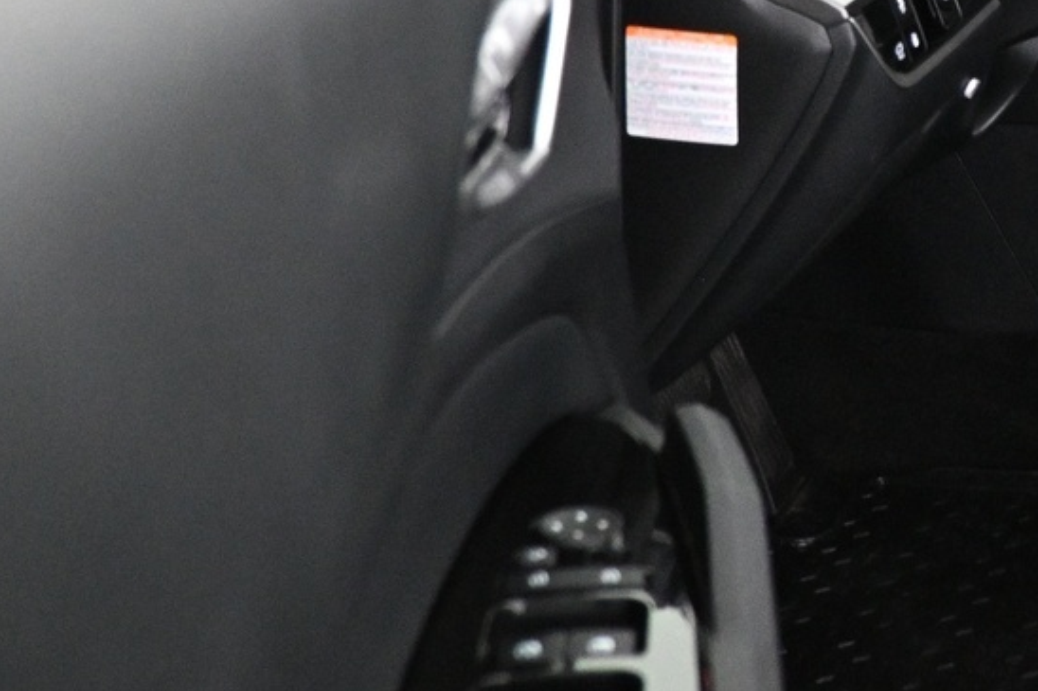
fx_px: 2046
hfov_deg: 24.6
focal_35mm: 71
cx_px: 1364
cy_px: -134
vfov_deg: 18.2
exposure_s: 1/50
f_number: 3.5
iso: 4000
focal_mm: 16
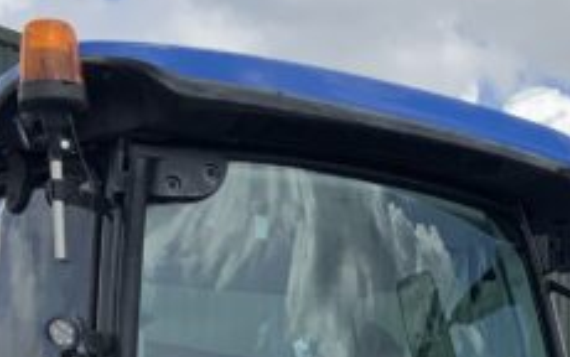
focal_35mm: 137
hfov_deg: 15.0
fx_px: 2129
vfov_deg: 9.1
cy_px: 674
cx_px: 575
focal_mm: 3
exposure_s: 1/1342
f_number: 1.8
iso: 16
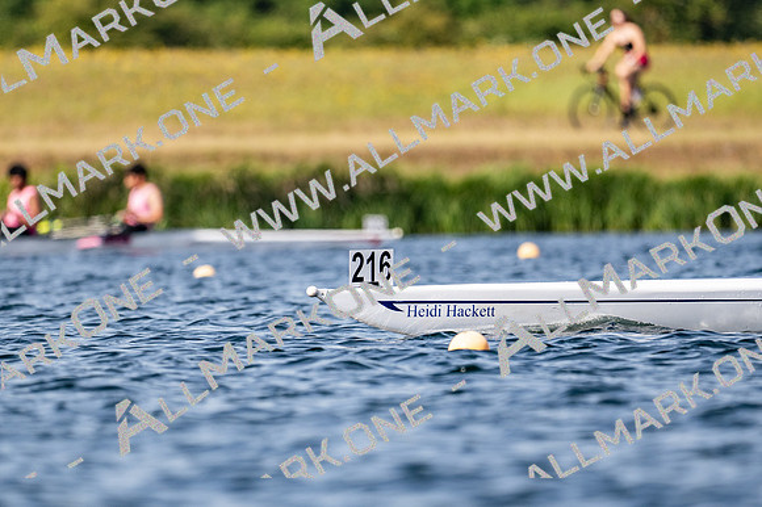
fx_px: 12692
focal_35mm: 600
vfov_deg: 2.3
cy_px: 254
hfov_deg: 3.4
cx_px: 381
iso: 180
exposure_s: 1/2500
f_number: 4.5
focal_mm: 400
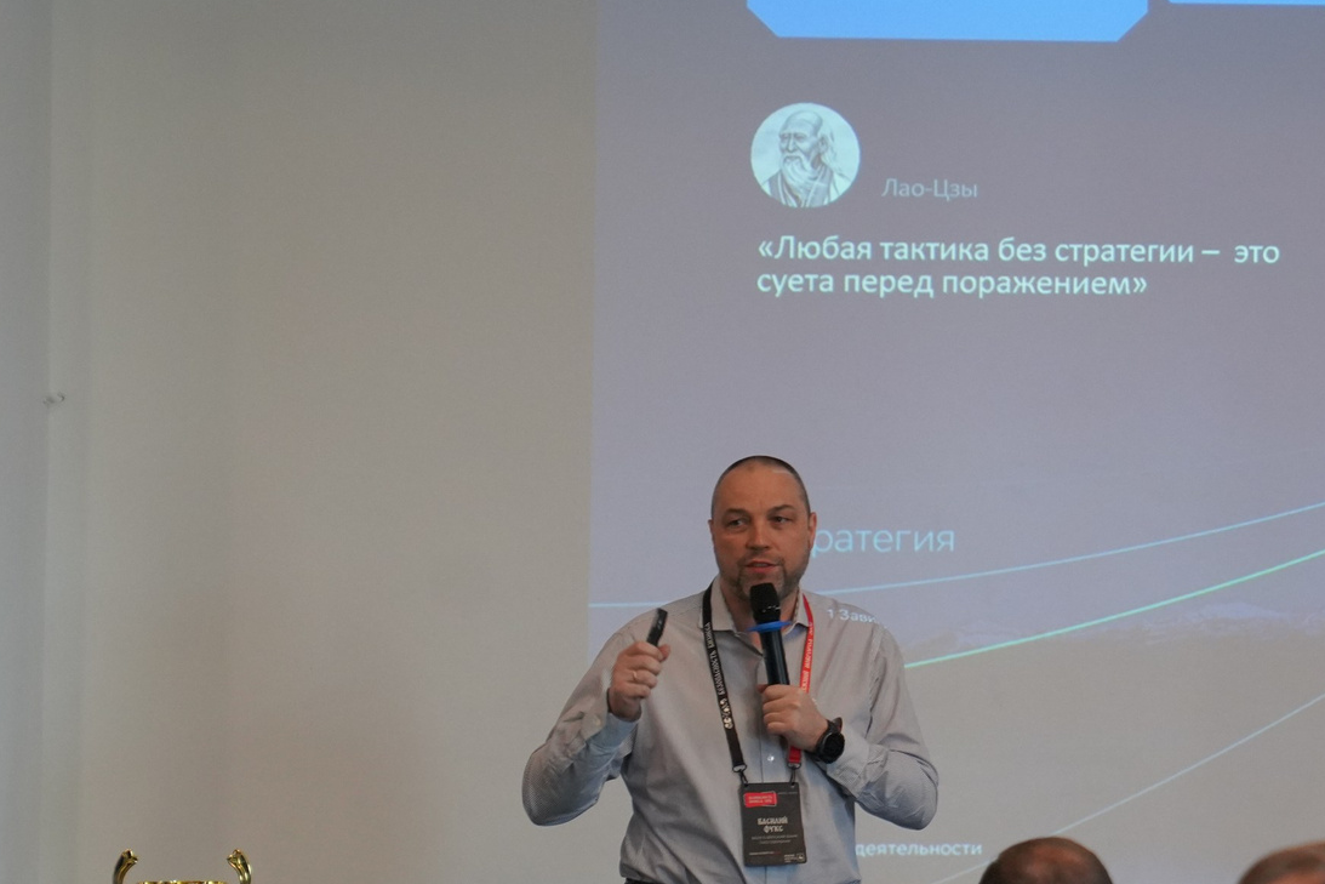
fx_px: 6036
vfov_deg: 8.4
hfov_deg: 12.3
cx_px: 1541
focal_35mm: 164
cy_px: 387
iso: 2000
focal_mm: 70
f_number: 4
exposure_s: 1/160
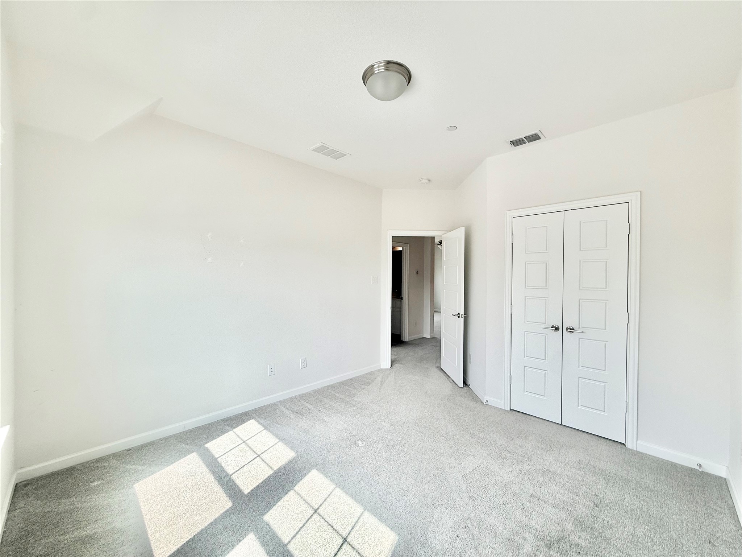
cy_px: 278
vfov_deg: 85.7
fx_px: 300
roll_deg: -1.0
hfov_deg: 102.1
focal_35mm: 14
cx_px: 371
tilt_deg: +1.1
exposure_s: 1/182
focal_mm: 2.22
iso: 50
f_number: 2.2
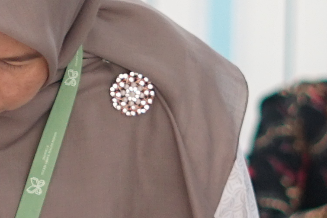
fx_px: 3606
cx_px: -288
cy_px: -9
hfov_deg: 5.1
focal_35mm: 397
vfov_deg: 3.5
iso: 400
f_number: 2
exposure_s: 1/160
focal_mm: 50
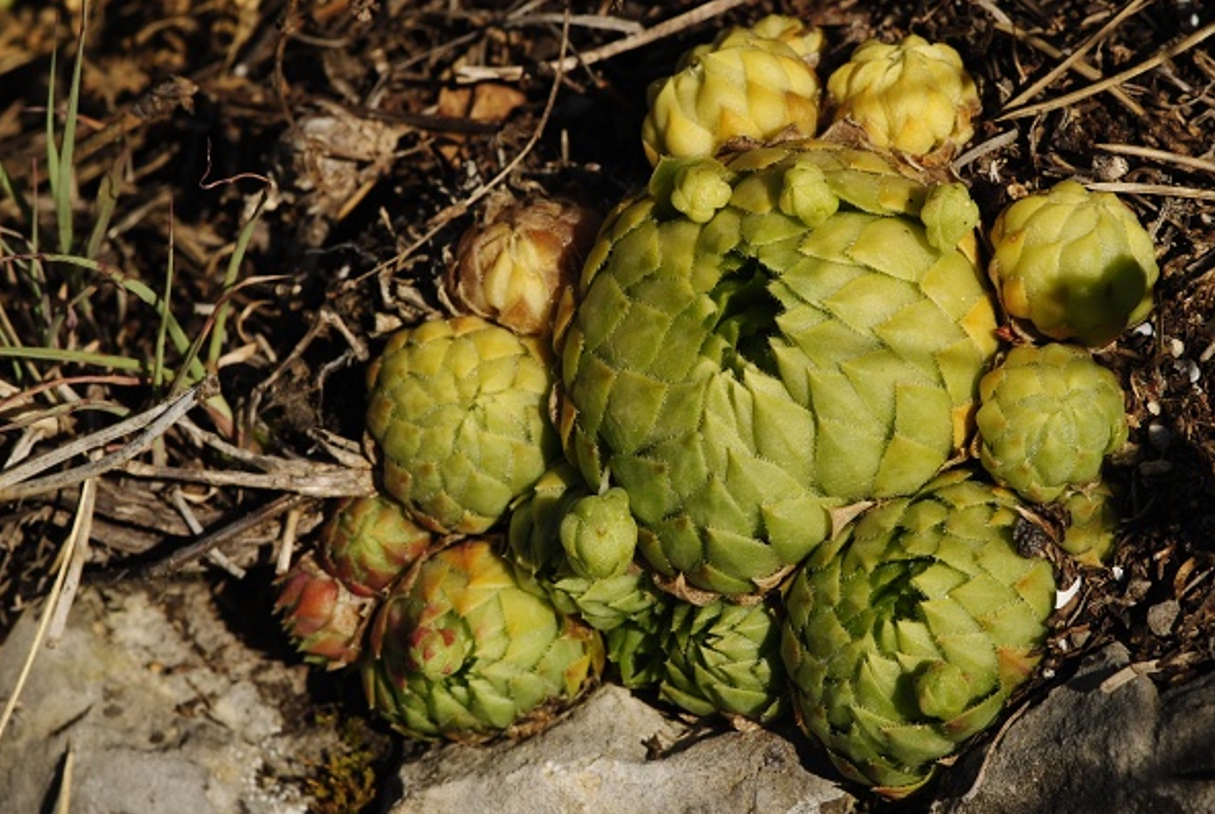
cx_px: 728
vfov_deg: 8.0
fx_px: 5837
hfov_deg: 11.9
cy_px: 317
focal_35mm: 173
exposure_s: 1/320
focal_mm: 85
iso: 100
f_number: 9
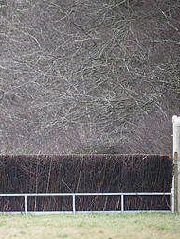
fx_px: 7828
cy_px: 147
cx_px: 65
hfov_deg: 1.3
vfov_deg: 1.8
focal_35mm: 1130
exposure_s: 1/1600
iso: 400
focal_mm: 200
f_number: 2.8
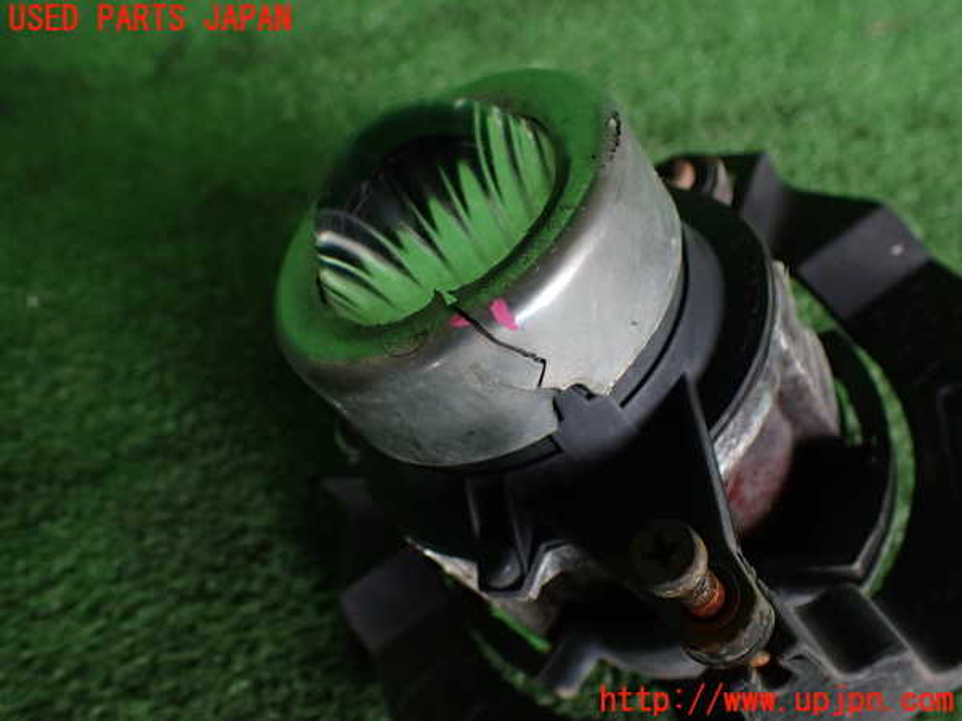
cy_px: 360
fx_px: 834
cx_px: 481
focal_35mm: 30
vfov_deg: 46.8
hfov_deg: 60.0
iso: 320
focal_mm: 5.4
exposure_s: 1/125
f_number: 2.3
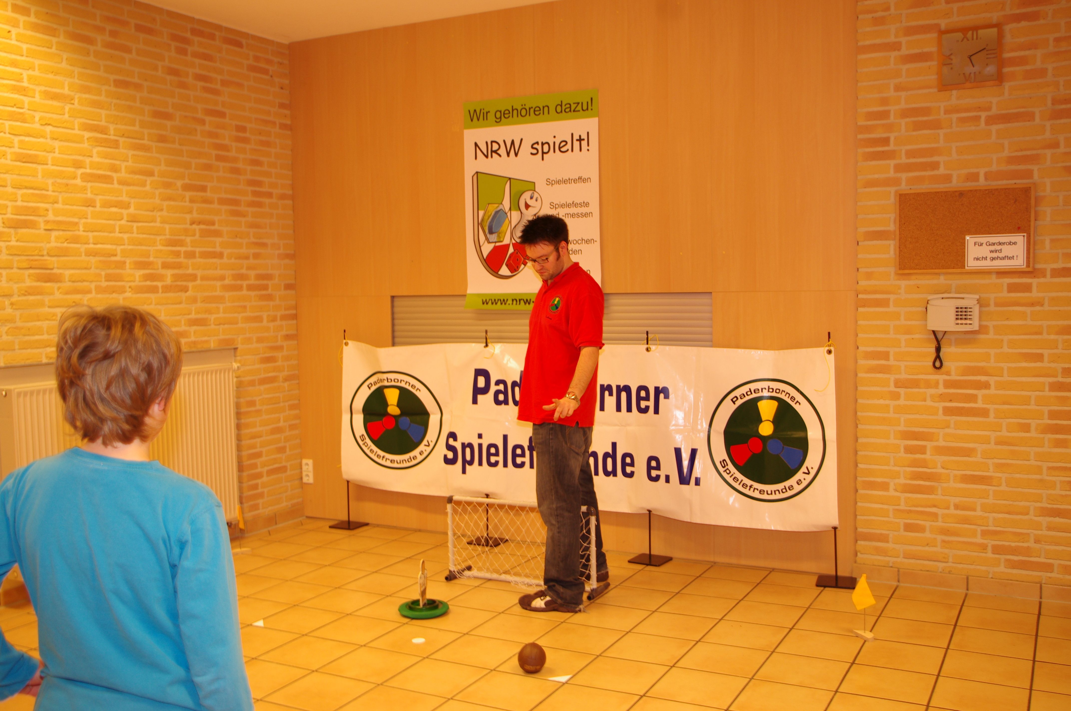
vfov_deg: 38.8
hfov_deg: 55.9
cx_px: 536
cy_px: 356
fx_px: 1010
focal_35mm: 34
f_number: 4
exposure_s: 1/25
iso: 200
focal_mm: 23.13
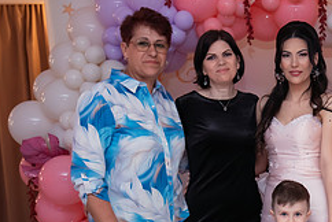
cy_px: 218
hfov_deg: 23.6
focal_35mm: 81
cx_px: 361
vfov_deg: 16.6
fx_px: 748
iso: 1600
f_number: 2.8
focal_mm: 30
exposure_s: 1/200
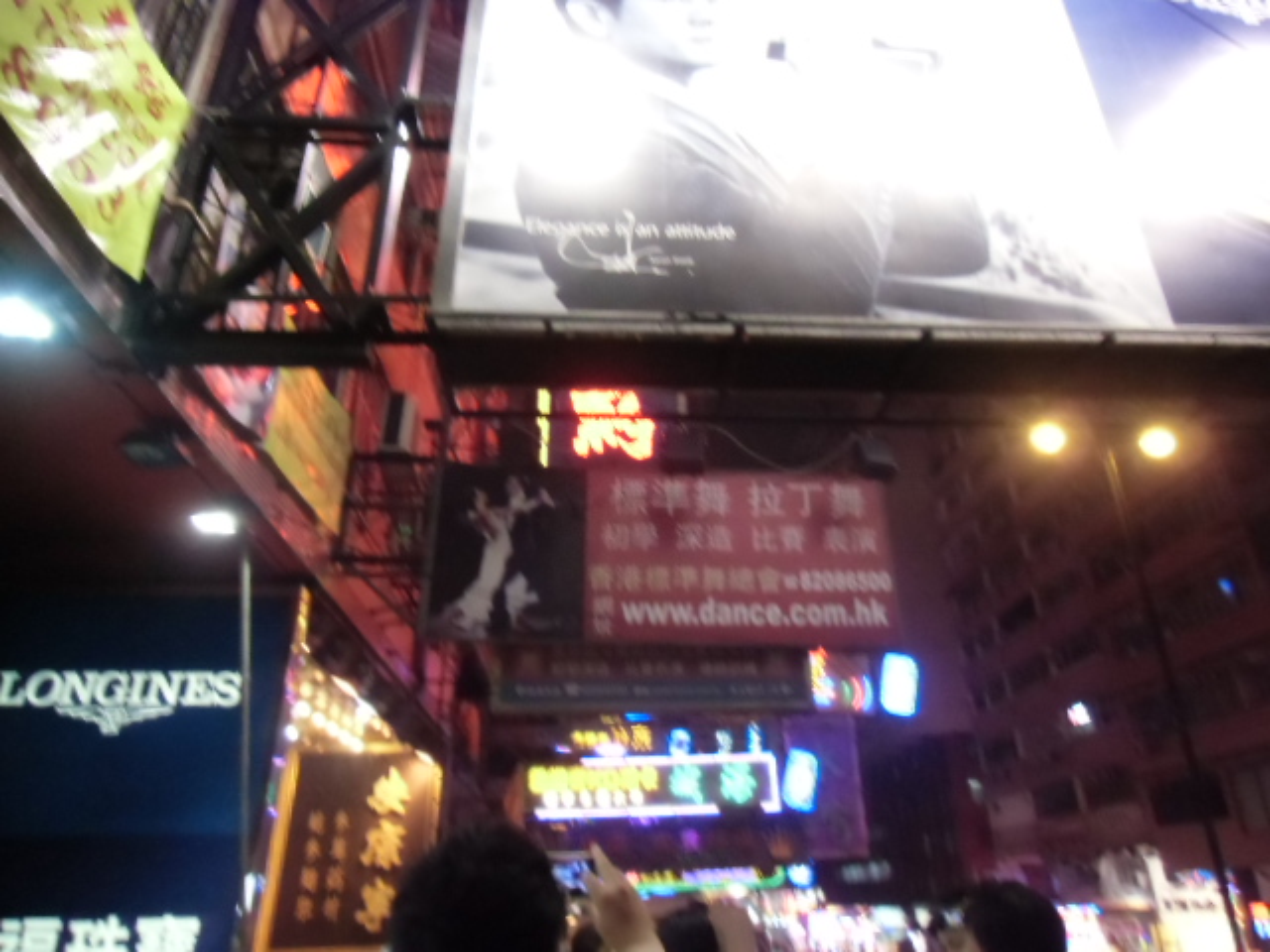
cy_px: 476
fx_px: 881
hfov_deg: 71.6
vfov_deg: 56.8
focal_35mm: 24
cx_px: 635
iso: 800
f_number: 3
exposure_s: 1/60
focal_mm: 4.24
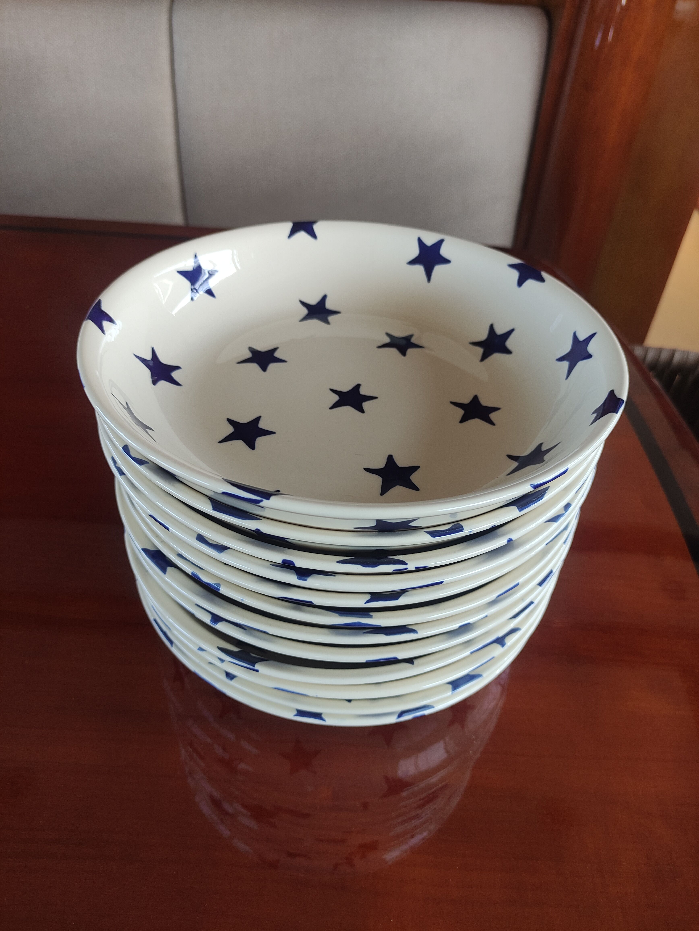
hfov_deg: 54.9
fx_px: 673
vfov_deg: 69.4
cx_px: 350
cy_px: 466
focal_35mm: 25
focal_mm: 5.43
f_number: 1.89
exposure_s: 1/50
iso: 222
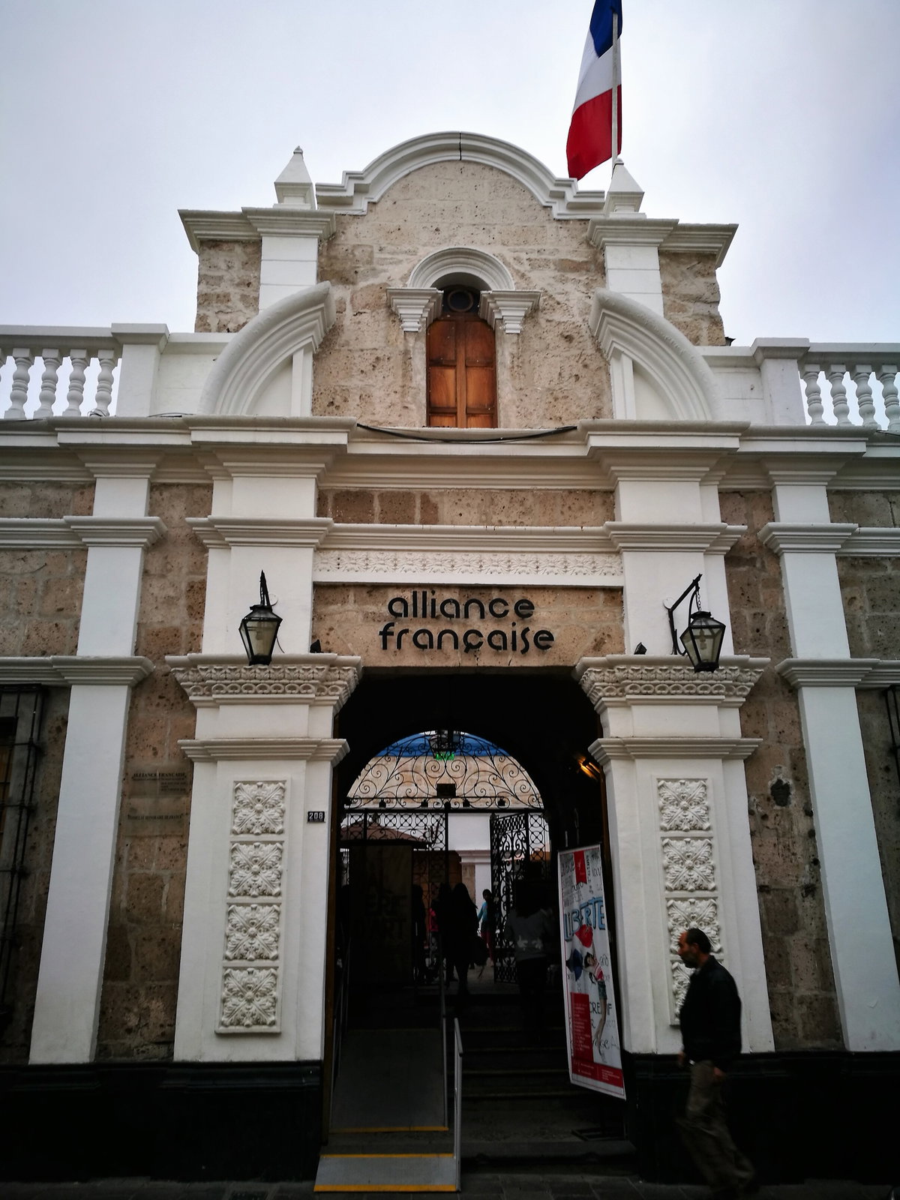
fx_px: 936
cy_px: 600
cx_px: 450
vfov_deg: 65.3
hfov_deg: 51.4
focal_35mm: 27
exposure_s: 1/60
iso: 64
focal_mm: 4.5
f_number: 2.2
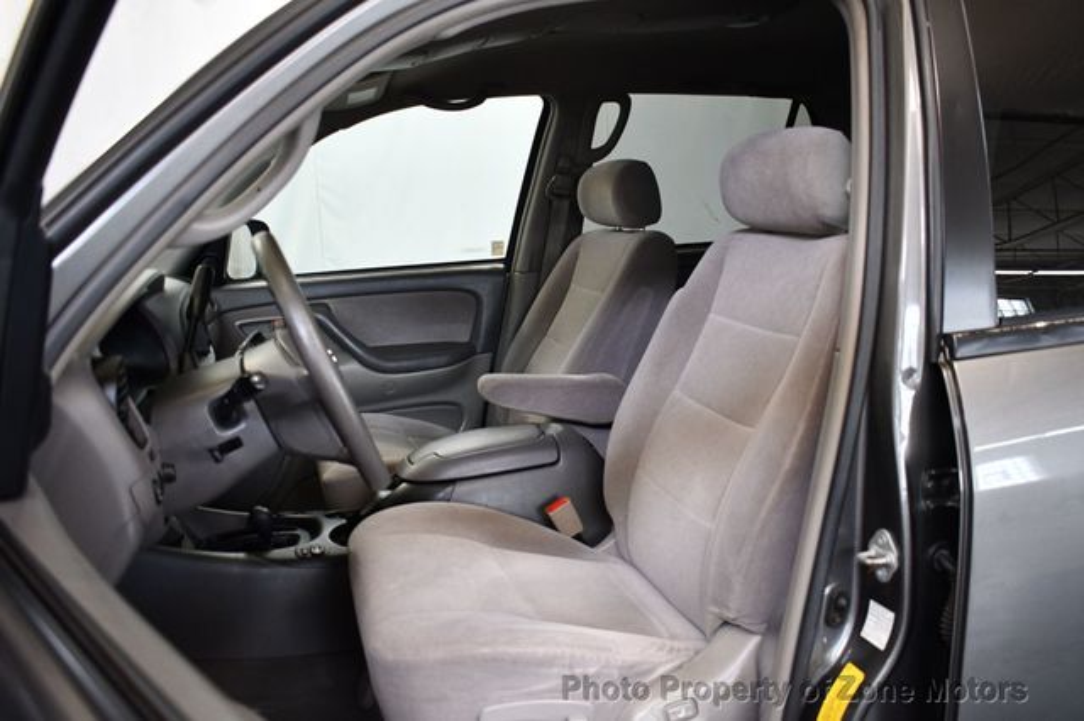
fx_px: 903
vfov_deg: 43.6
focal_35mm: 30
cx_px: 542
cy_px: 360
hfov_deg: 62.0
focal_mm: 20
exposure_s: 1/125
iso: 1400
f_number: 3.8
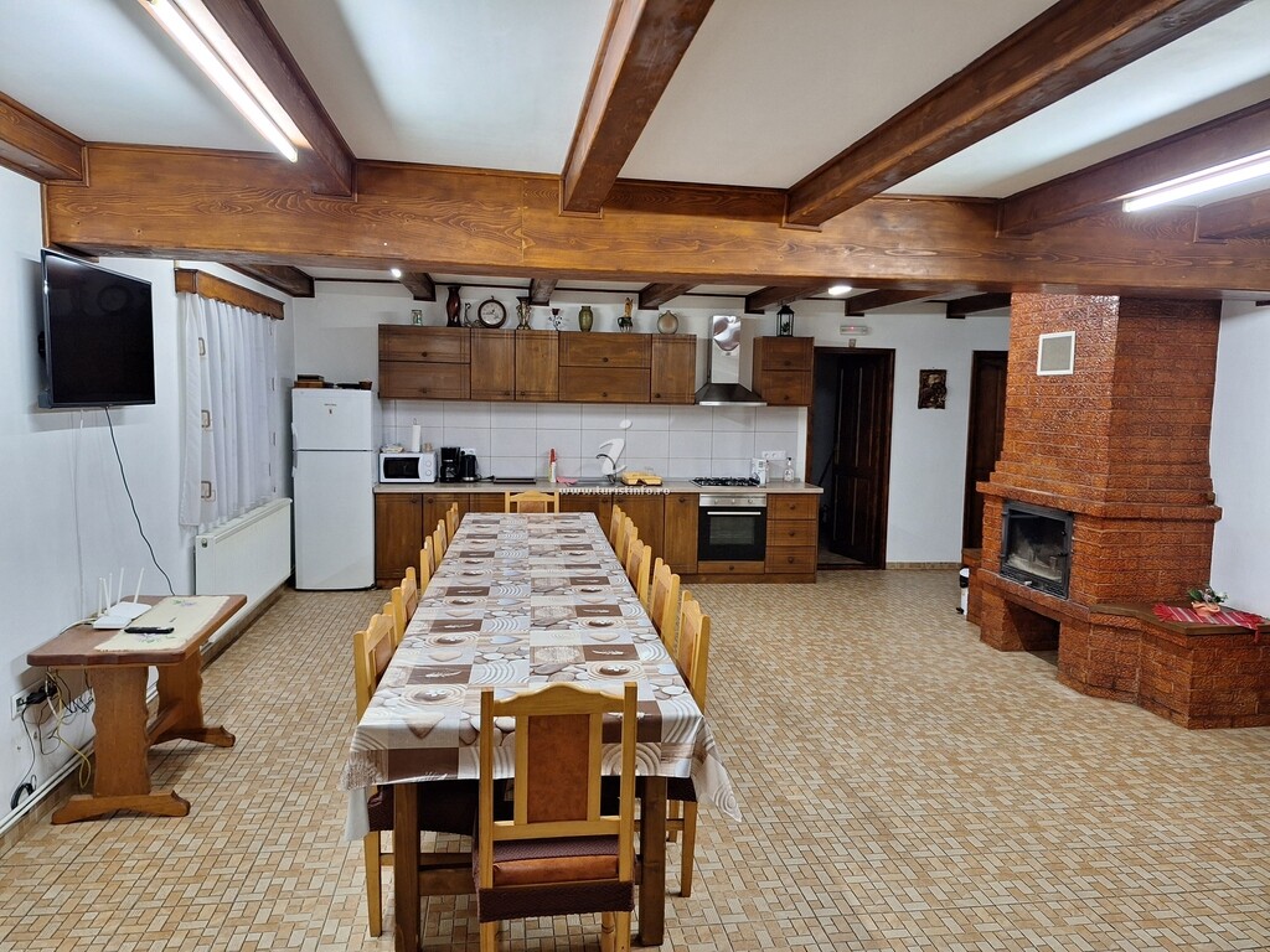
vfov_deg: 58.9
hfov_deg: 73.9
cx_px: 635
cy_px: 476
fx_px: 844
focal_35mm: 23
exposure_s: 1/33
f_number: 1.8
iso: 320
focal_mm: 5.54
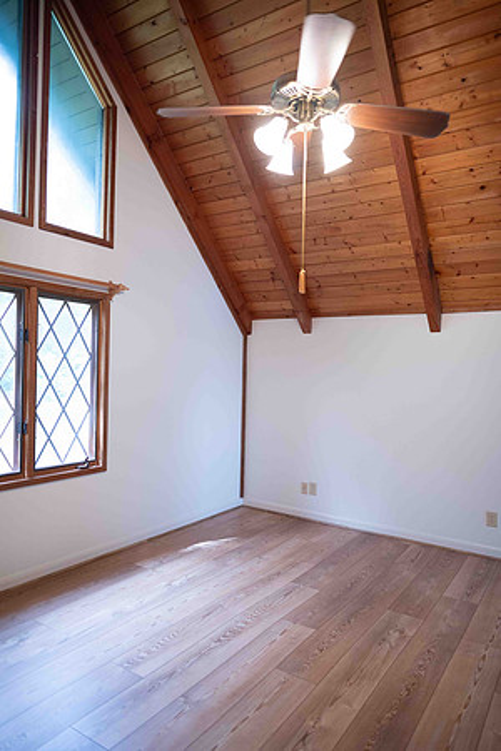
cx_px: 250
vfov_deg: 73.7
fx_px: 501
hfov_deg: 53.1
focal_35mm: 24
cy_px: 376
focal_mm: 24
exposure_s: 1/250
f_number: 2.5
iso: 2000
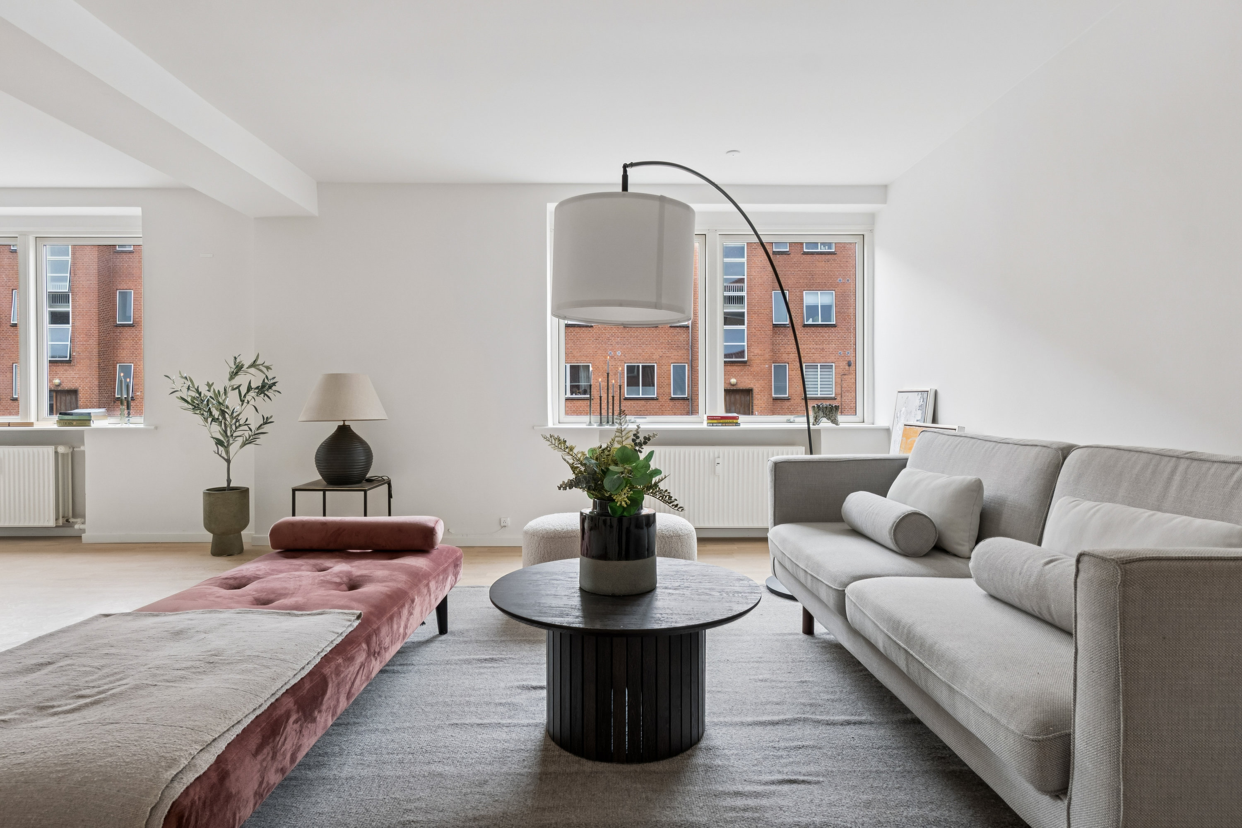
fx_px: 724
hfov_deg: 81.2
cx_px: 621
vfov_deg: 59.5
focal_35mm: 21
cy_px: 414
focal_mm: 14
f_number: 8
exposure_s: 1/13
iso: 200
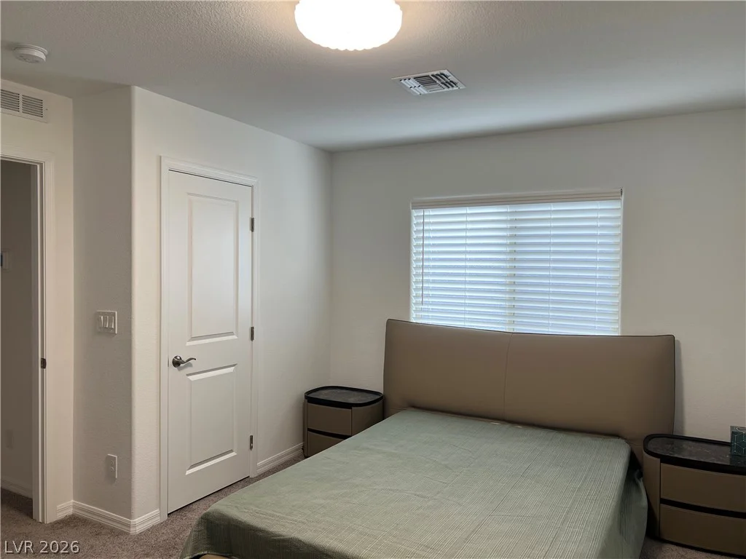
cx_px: 373
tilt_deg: -0.5
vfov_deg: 53.1
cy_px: 280
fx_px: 560
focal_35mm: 26
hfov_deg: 67.3
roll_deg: -0.7
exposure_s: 1/120
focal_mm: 5.7
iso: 50
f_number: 1.5
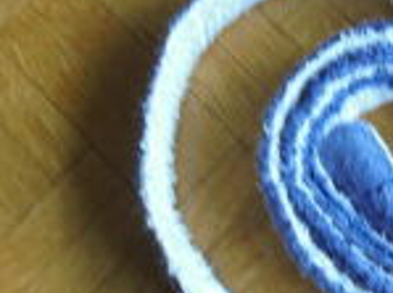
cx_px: 338
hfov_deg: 22.9
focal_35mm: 84
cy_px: 172
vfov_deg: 17.5
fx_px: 951
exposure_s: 1/30
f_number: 3.5
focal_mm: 4.6
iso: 100
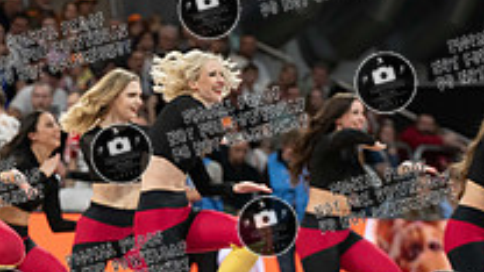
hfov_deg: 6.5
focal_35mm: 330
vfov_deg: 3.7
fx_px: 4235
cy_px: 107
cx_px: -20
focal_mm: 112
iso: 1600
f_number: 3.2
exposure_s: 1/1000
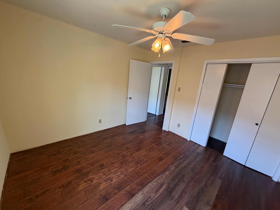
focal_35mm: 14
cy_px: 105
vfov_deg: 85.7
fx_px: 113
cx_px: 140
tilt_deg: -6.6
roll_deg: -4.3
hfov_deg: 102.1
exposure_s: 1/60
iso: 320
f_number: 2.2
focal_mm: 2.22
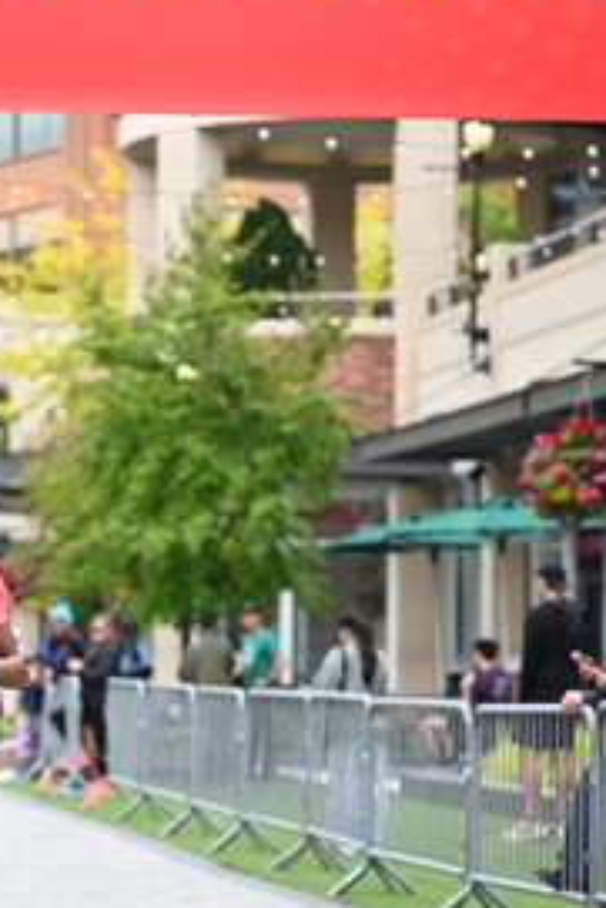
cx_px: 55
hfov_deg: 9.2
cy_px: 606
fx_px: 3732
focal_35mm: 148
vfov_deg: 13.8
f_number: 2.8
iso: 640
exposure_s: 1/2000
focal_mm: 73
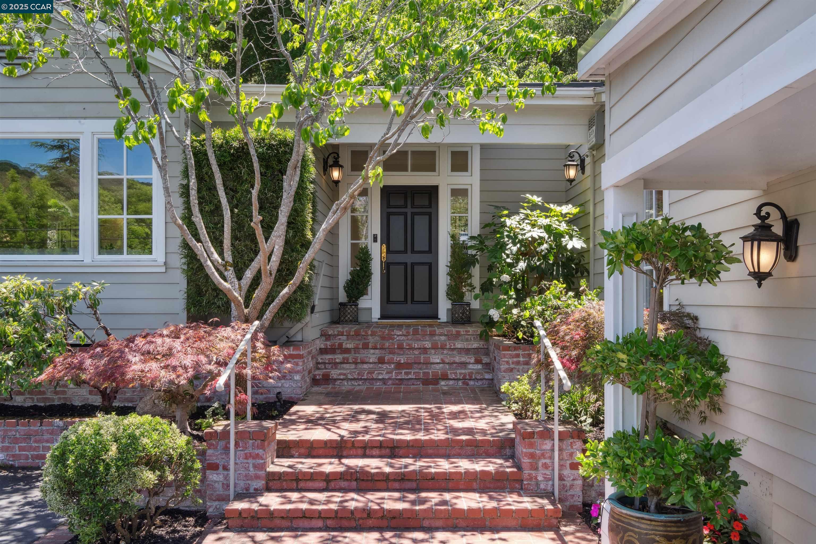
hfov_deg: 58.7
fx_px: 725
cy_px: 272
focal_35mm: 32
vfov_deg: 41.1
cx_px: 408
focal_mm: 32
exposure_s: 1/30
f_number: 20
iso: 400
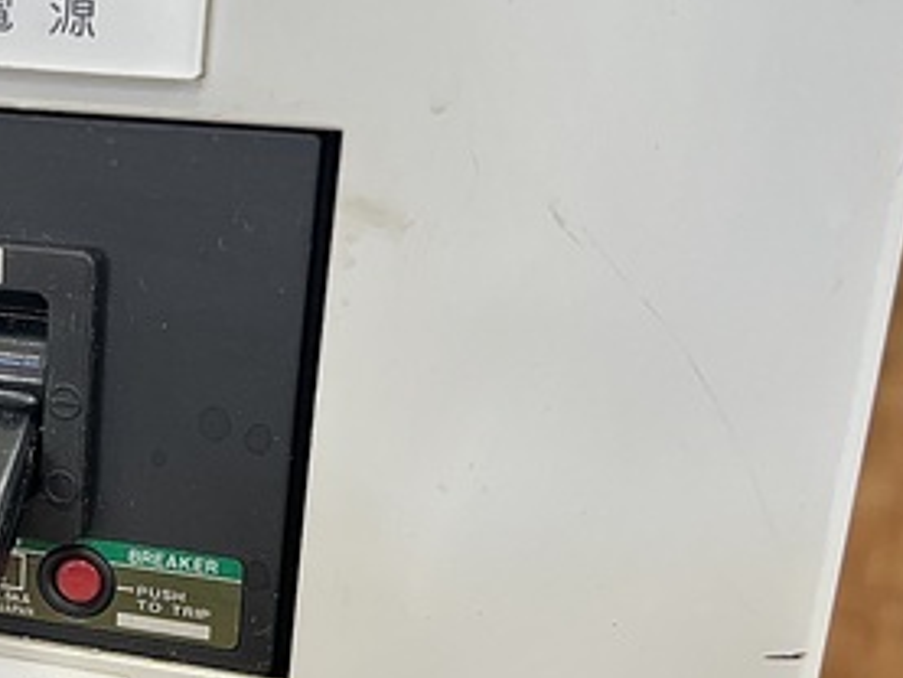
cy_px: 385
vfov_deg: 24.4
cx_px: -13
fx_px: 1566
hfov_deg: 29.9
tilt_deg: -16.5
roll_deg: -1.1
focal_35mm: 60
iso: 200
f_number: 1.5
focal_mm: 5.7
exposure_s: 1/60
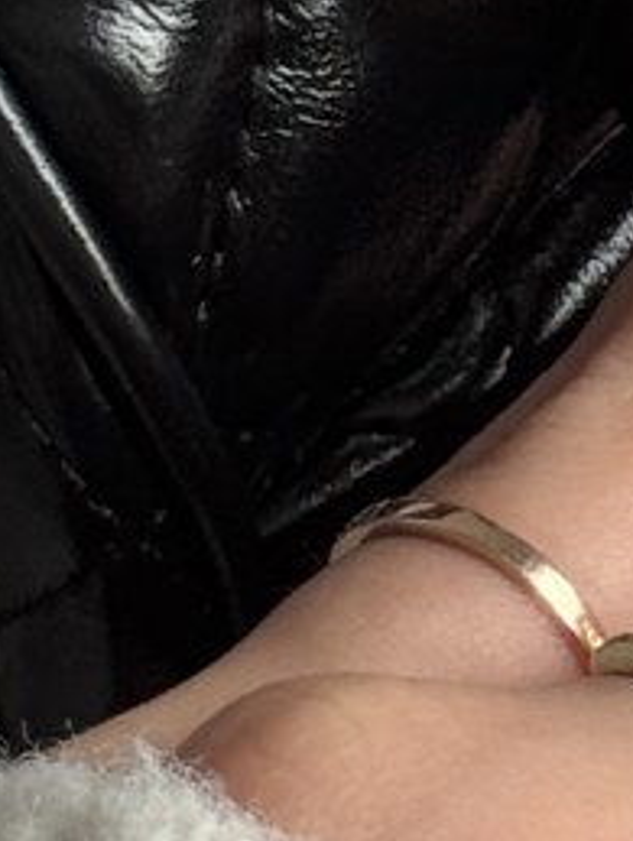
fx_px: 8999
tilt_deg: -57.6
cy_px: -36
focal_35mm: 370
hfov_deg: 4.0
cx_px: 1428
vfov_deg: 5.3
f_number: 1.78
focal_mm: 6.76
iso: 100
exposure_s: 1/106
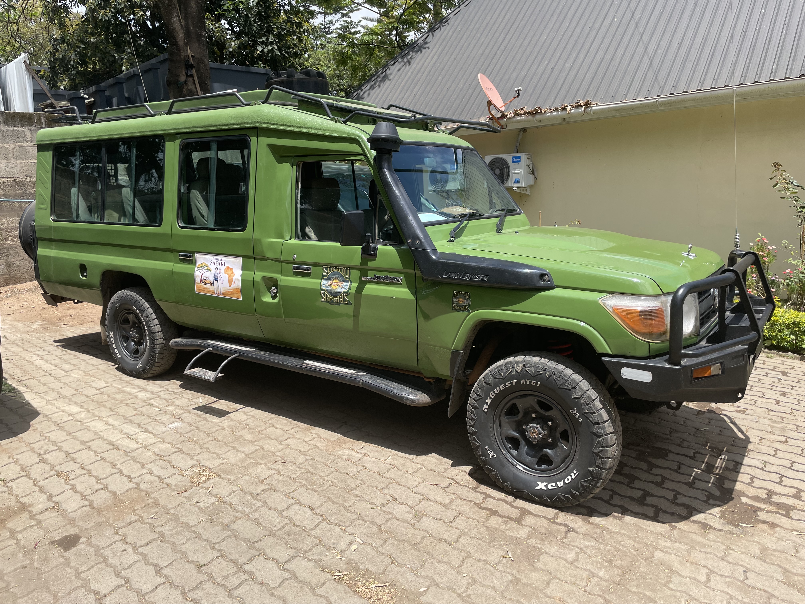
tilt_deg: -10.1
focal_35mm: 26
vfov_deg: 53.1
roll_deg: +3.0
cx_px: 402
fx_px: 605
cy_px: 302
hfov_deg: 67.3
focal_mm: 4.2
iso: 32
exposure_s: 1/2020
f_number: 1.6
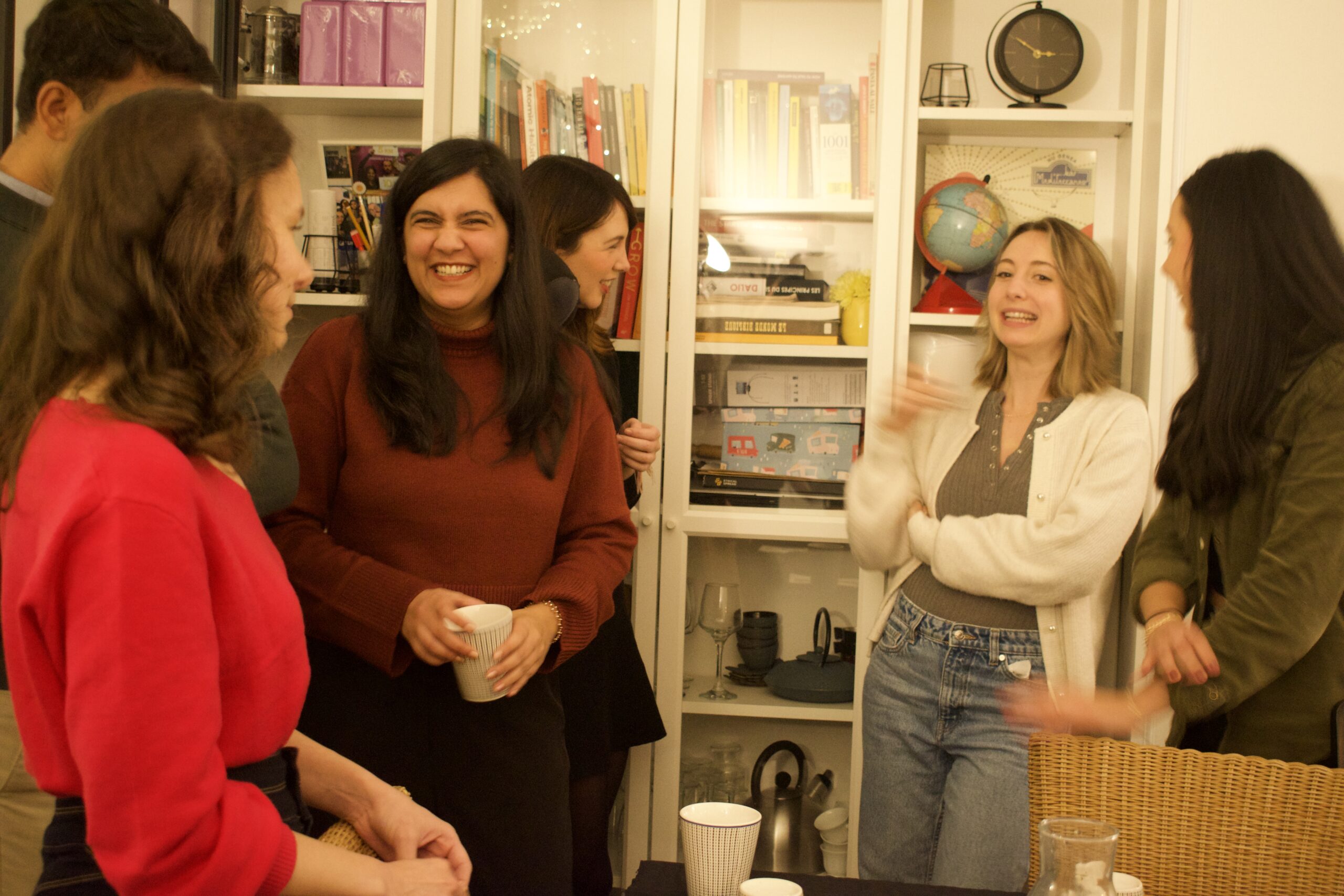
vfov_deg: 28.1
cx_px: 672
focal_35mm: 48
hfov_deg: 41.1
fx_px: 1792
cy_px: 448
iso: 3200
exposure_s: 1/13
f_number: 4.5
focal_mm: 32
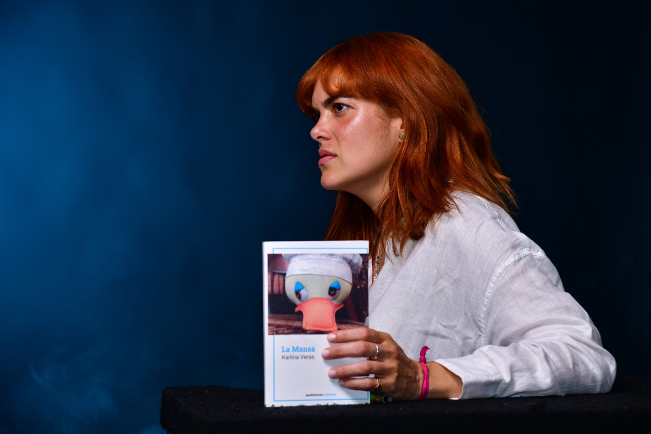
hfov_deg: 17.1
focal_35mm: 120
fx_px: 2170
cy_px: 217
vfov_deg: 11.4
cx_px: 326
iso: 125
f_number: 6.3
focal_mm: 120
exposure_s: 1/50
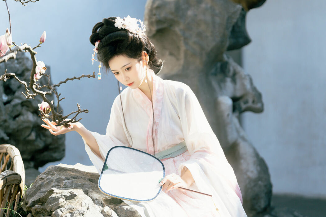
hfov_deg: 21.5
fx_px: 860
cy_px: 108
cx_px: 163
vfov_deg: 14.4
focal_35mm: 95
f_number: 2.8
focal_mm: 95
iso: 640
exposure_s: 1/2000
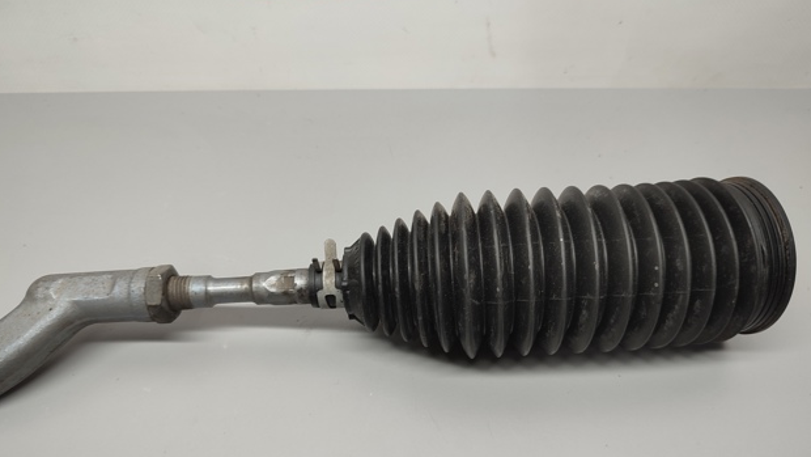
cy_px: 282
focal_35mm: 27
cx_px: 412
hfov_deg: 69.8
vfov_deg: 42.6
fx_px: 581
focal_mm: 5.89
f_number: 1.89
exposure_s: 1/33
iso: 330
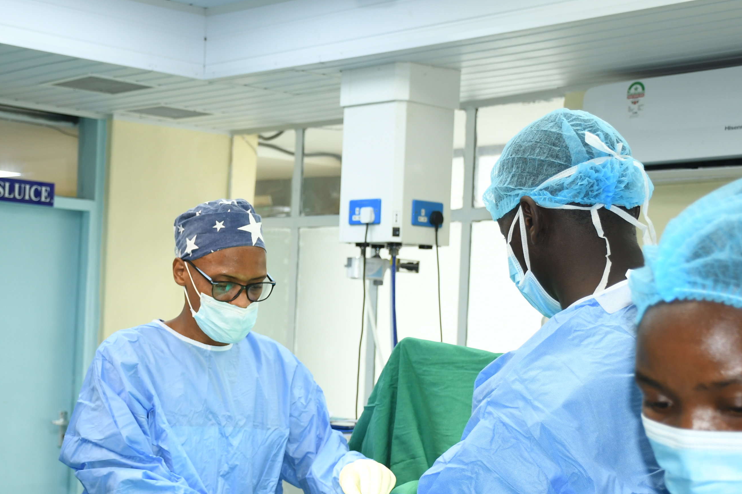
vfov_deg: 18.9
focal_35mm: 72
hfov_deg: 27.9
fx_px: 1484
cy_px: 285
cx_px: 264
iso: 400
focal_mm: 30
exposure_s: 1/100
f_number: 4
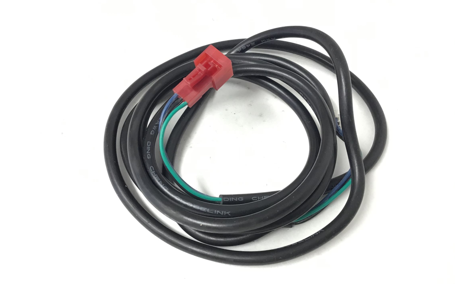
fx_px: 409
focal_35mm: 33
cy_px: 139
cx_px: 227
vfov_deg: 38.3
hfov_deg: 58.1
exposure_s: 1/30
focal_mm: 3.3
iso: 64
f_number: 2.4
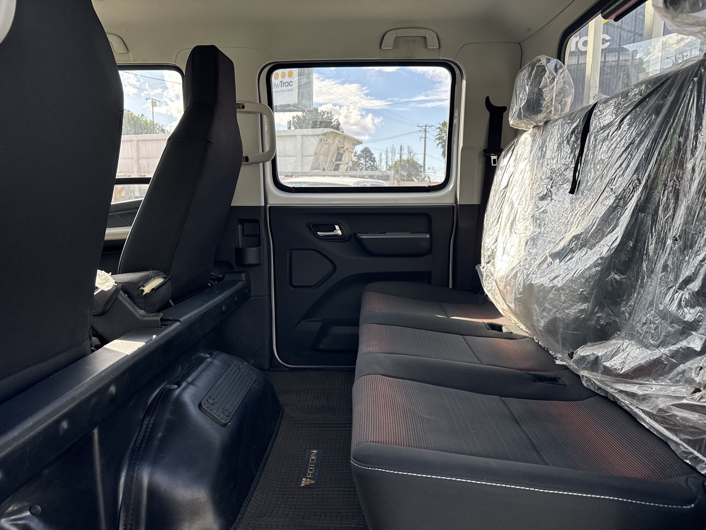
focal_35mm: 24
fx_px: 490
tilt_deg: -6.6
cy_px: 265
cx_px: 353
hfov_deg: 71.6
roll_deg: -1.3
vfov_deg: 56.8
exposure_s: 1/609
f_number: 1.78
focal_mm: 6.76
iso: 80
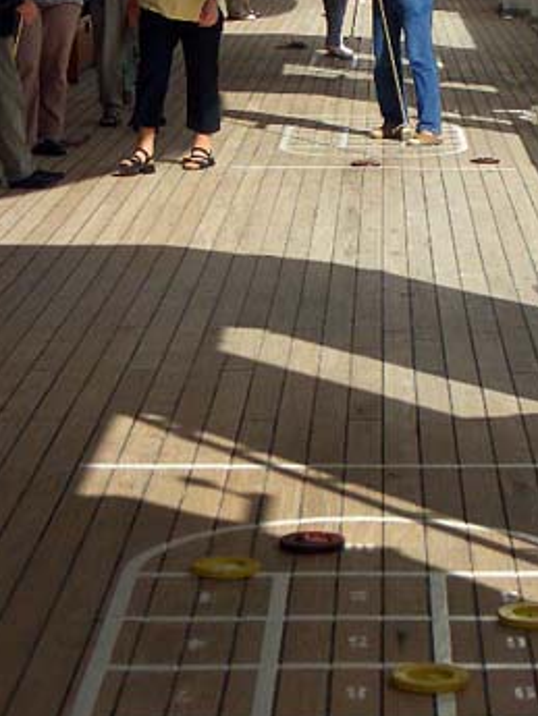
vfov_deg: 14.4
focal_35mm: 137
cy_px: 261
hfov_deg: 10.8
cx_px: 334
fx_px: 2837
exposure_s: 1/400
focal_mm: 17.4
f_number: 7.7
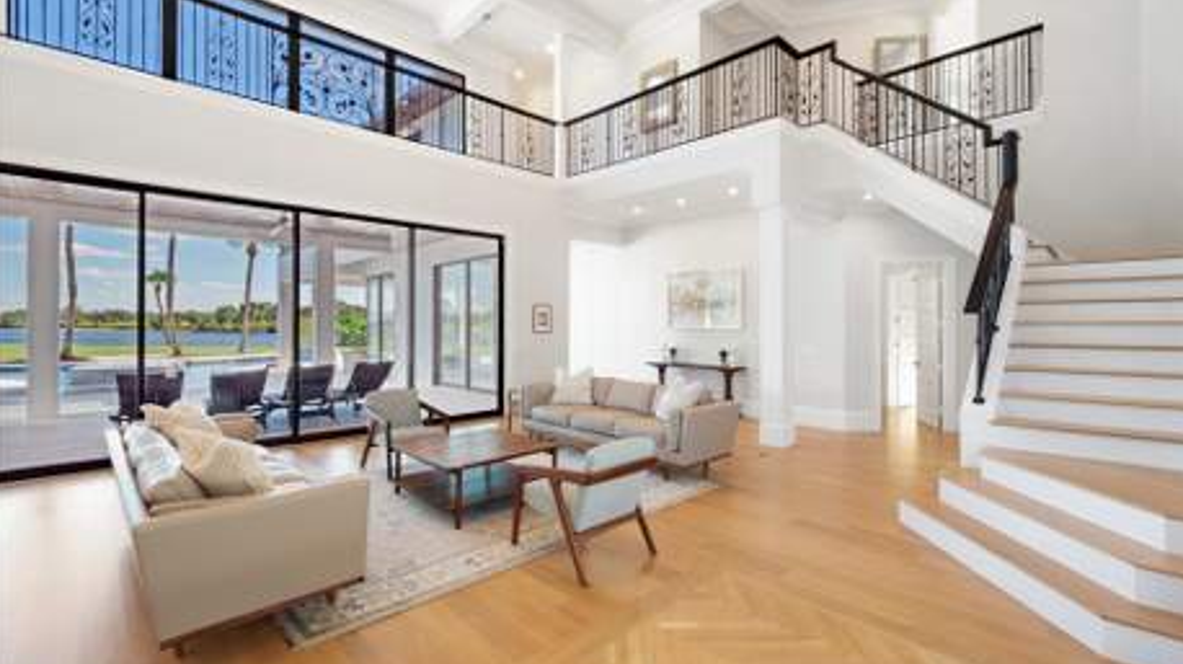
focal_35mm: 16
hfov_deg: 99.4
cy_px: 333
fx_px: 502
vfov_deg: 67.0
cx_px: 615
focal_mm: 7
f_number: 7.1
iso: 200
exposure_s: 1/10
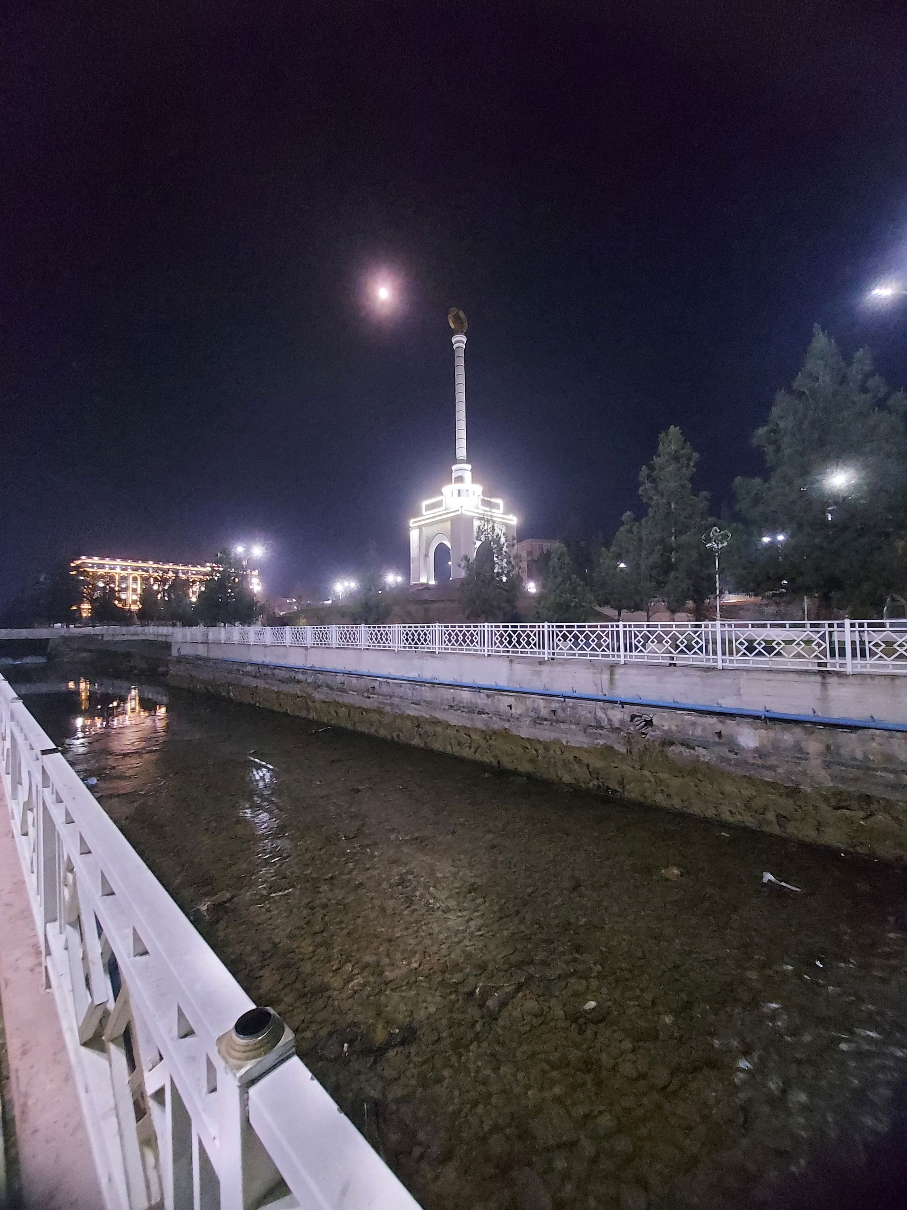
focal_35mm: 13
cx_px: 454
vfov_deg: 106.2
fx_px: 454
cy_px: 605
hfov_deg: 89.9
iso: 1250
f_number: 2.2
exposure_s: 1/10
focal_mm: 1.74
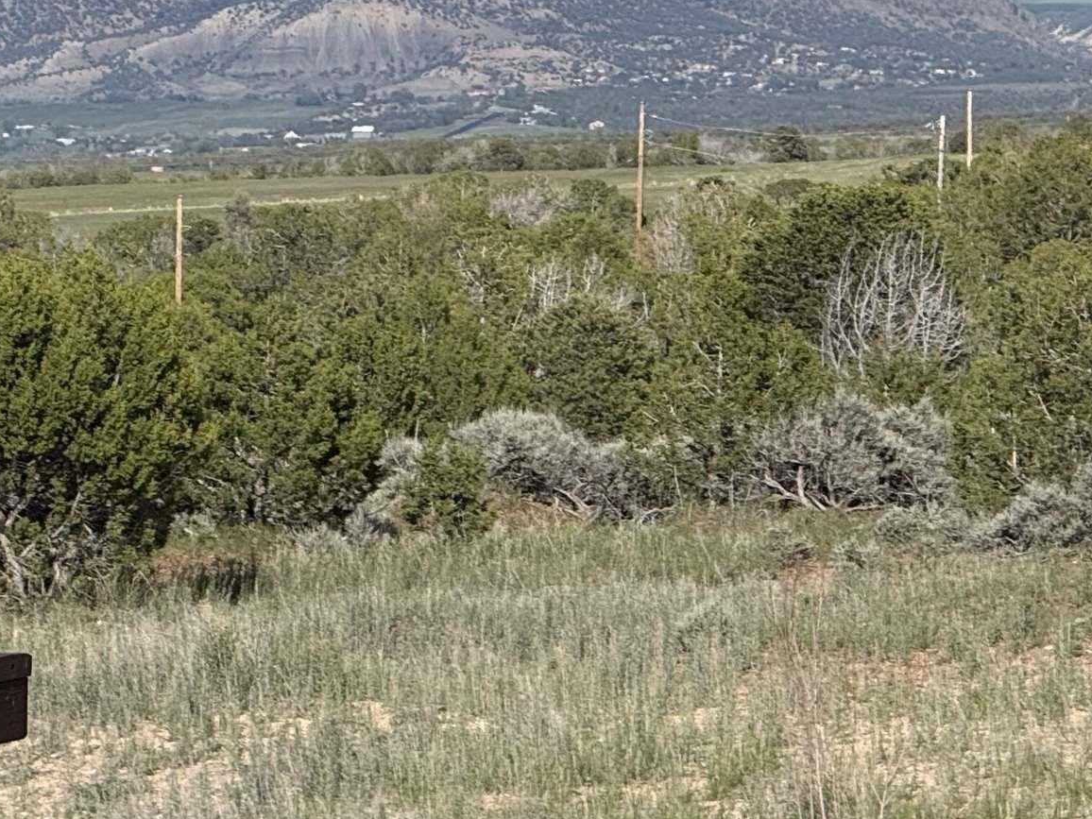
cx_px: 82
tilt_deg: +0.1
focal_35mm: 319
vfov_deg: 4.7
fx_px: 10063
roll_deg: -0.5
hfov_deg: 6.2
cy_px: 12
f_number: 2.8
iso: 64
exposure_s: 1/2817
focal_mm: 15.66
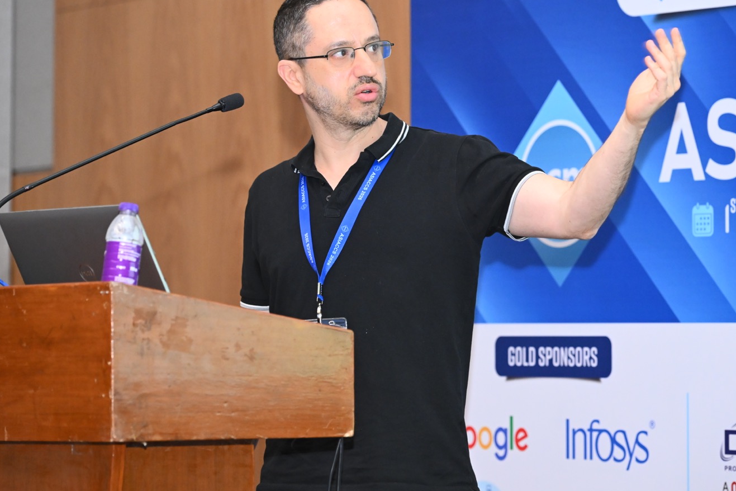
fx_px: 3353
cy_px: 215
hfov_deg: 12.5
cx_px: 436
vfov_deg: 8.4
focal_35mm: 164
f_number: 4.5
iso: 2500
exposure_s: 1/125
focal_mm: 120
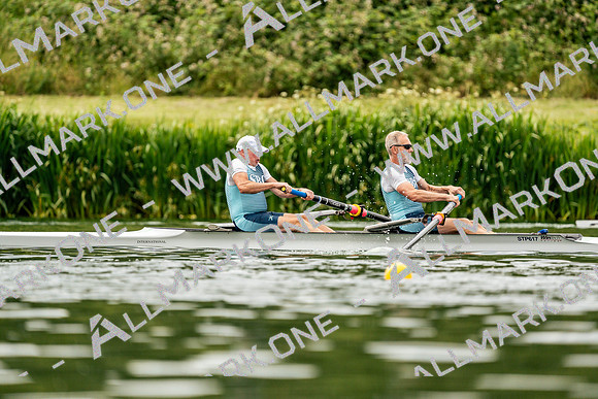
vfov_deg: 2.3
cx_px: 299
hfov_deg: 3.4
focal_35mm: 600
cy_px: 200
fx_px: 9969
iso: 500
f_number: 6.3
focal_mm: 600
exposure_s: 1/2000
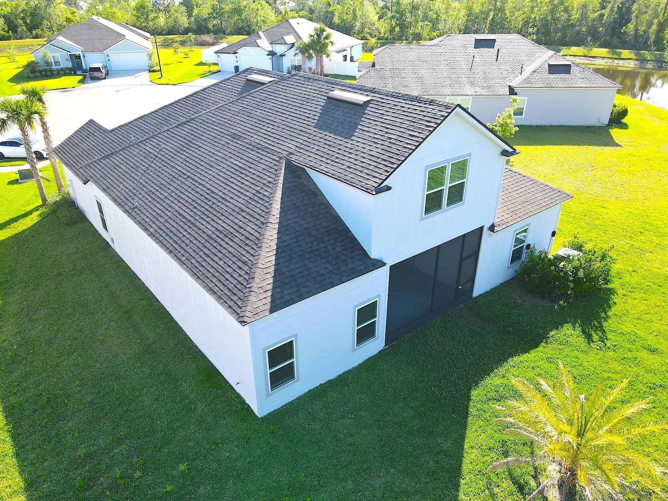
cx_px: 334
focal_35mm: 24
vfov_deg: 56.8
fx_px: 463
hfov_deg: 71.6
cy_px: 250
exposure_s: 1/200
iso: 100
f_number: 2.8
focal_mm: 4.5
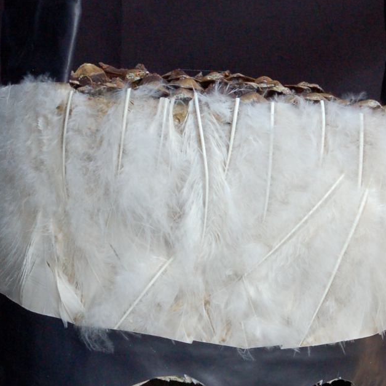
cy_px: 307
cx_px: 159
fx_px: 2662
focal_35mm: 211
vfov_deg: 8.3
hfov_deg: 8.3
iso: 800
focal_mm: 52
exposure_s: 1/320
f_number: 9
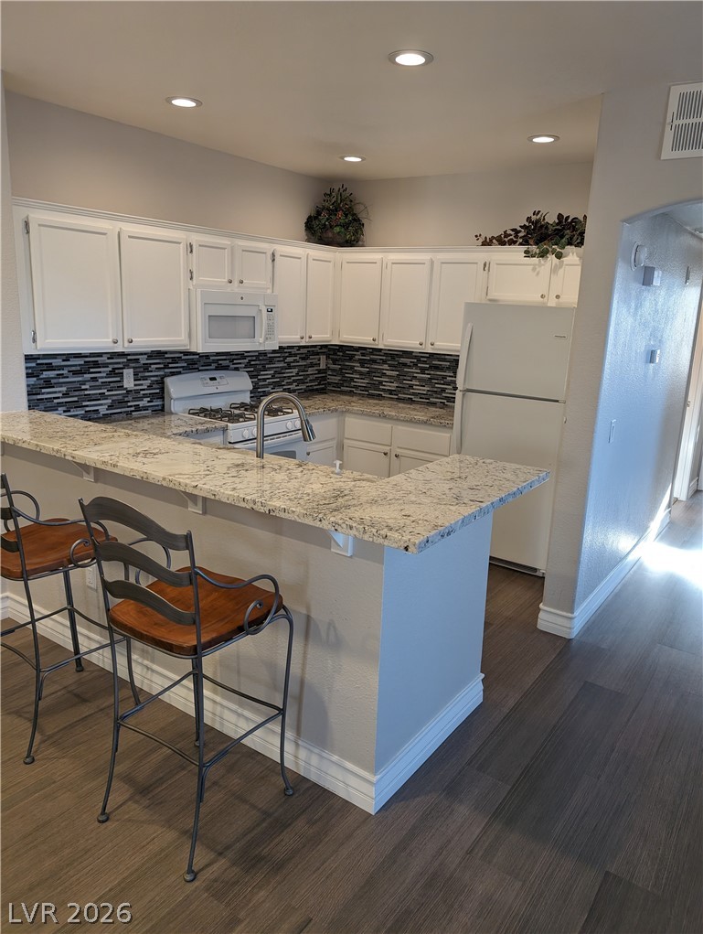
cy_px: 467
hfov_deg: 56.9
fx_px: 648
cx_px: 352
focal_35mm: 24
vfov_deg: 71.5
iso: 510
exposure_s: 1/120
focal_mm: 6.9
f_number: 1.68
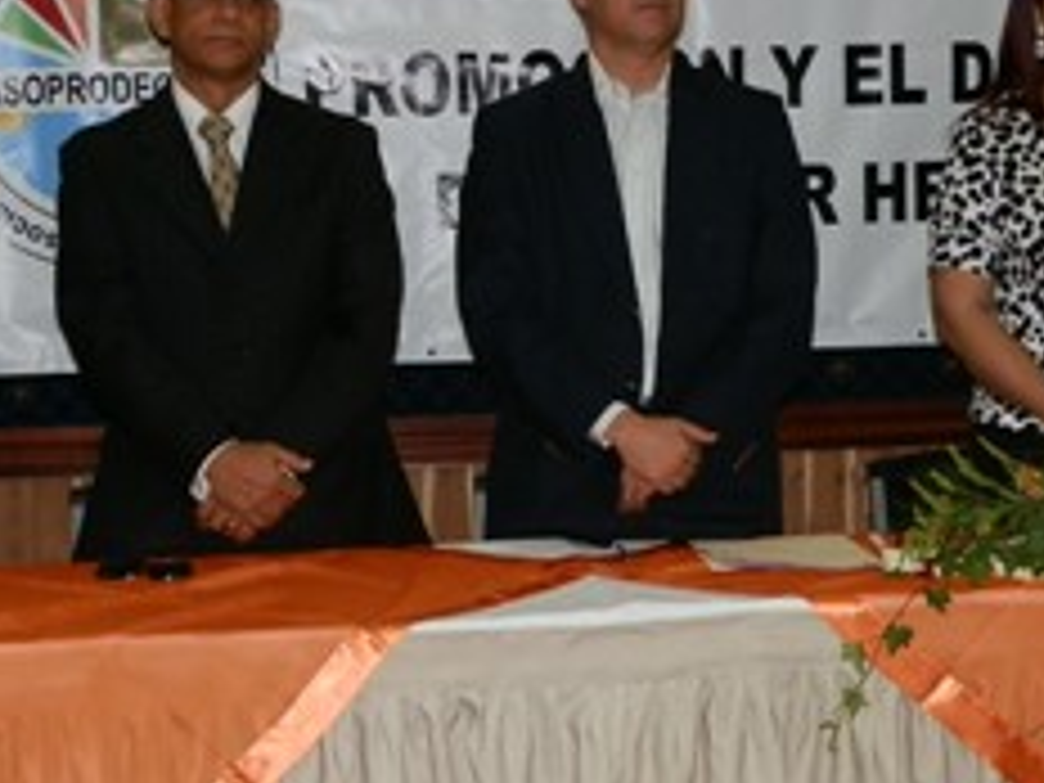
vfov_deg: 18.2
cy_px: 464
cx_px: 567
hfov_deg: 24.1
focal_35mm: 81
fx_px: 2443
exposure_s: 1/80
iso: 200
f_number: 3.4
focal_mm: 7.64
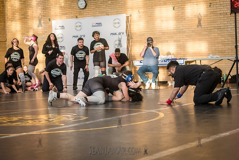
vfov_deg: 17.1
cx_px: 120
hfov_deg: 25.4
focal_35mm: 80
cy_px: 80
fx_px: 531
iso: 5000
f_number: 3.5
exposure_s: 1/400
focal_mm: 80
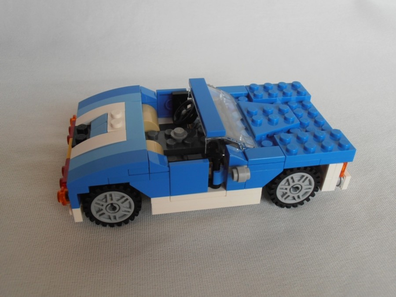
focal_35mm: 37
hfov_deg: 50.1
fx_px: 423
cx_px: 198
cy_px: 148
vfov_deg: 38.7
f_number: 3.9
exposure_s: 1/60
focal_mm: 6.61
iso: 80
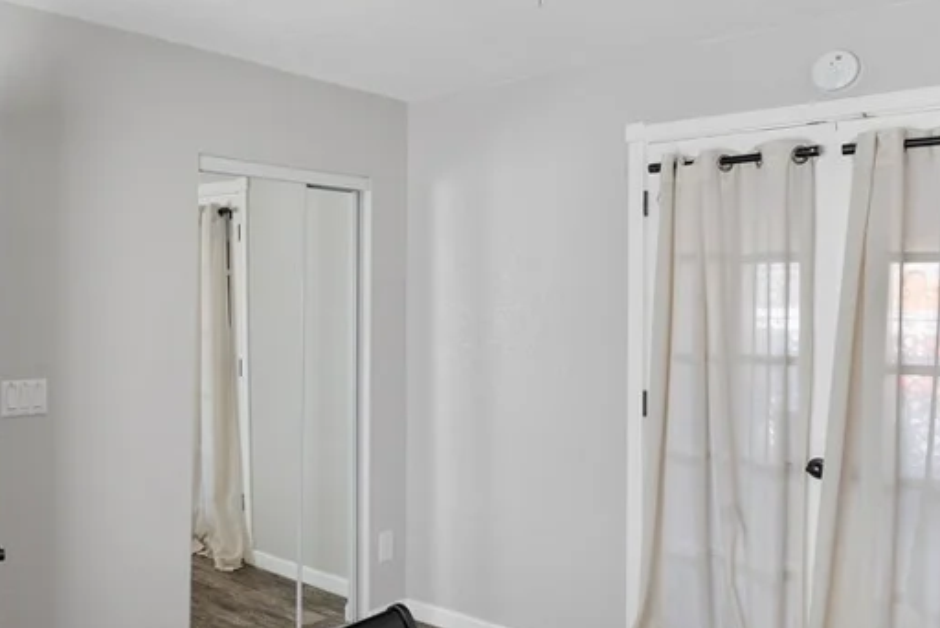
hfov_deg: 53.2
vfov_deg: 38.9
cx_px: 233
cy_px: 297
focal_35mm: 34
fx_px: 888
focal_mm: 17
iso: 800
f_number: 8
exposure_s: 1/8
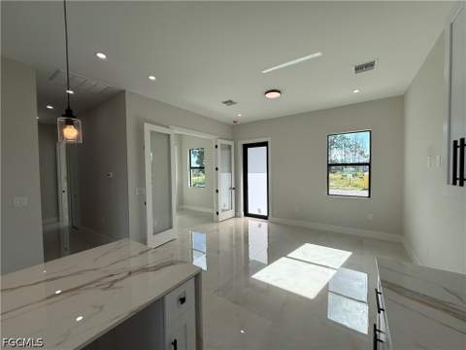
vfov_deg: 85.7
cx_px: 233
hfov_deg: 102.1
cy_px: 175
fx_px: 188
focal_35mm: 14
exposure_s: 1/664
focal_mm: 2.22
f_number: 2.2
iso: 64
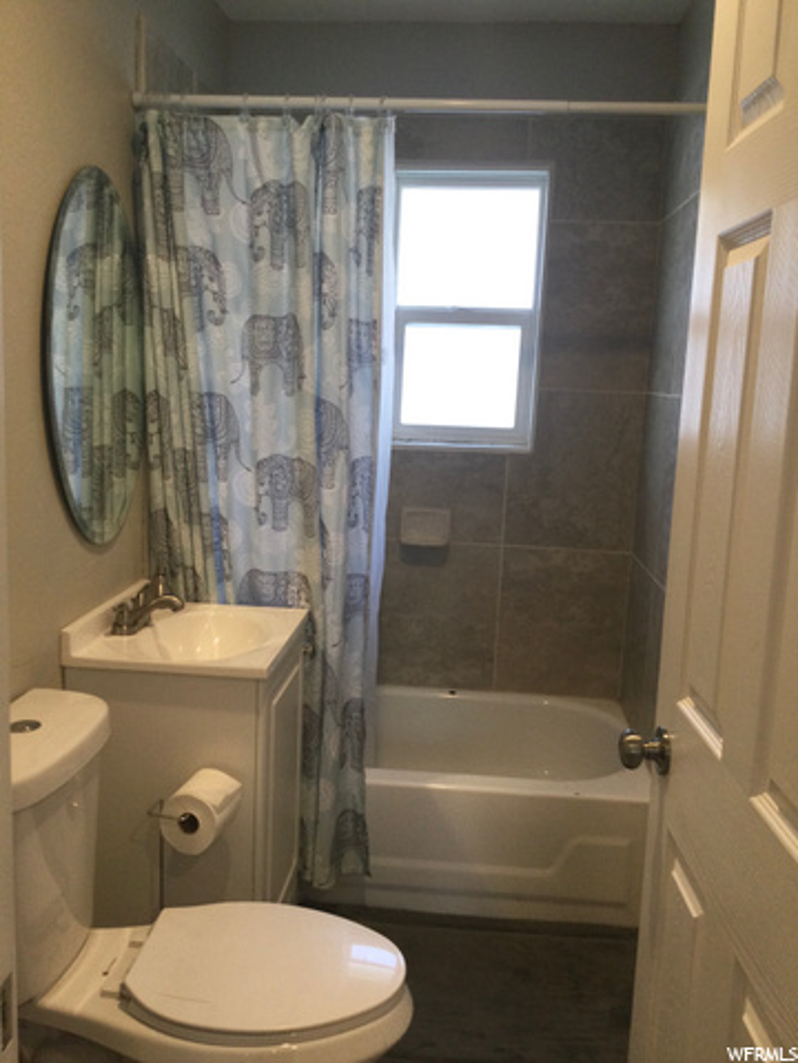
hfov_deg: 45.4
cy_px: 532
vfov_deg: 58.4
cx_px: 399
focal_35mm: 31
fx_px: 953
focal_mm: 3.3
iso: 64
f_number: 2.4
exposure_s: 1/30
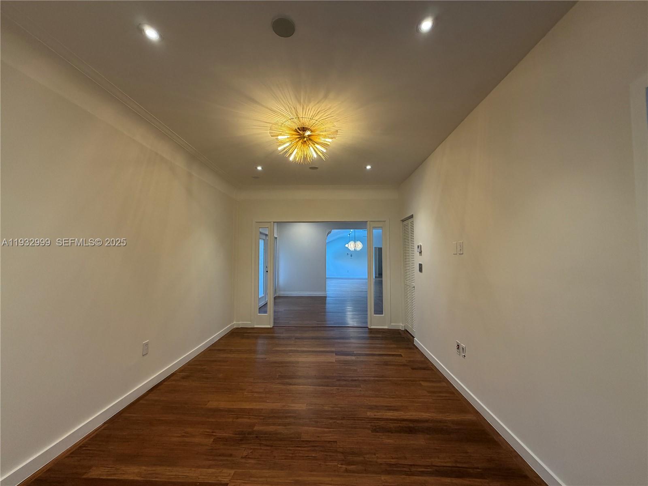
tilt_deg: +2.1
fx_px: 262
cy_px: 243
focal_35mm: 14
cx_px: 324
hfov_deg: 102.1
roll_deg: +0.3
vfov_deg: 85.7
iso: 200
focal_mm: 2.22
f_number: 2.2
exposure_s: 1/120
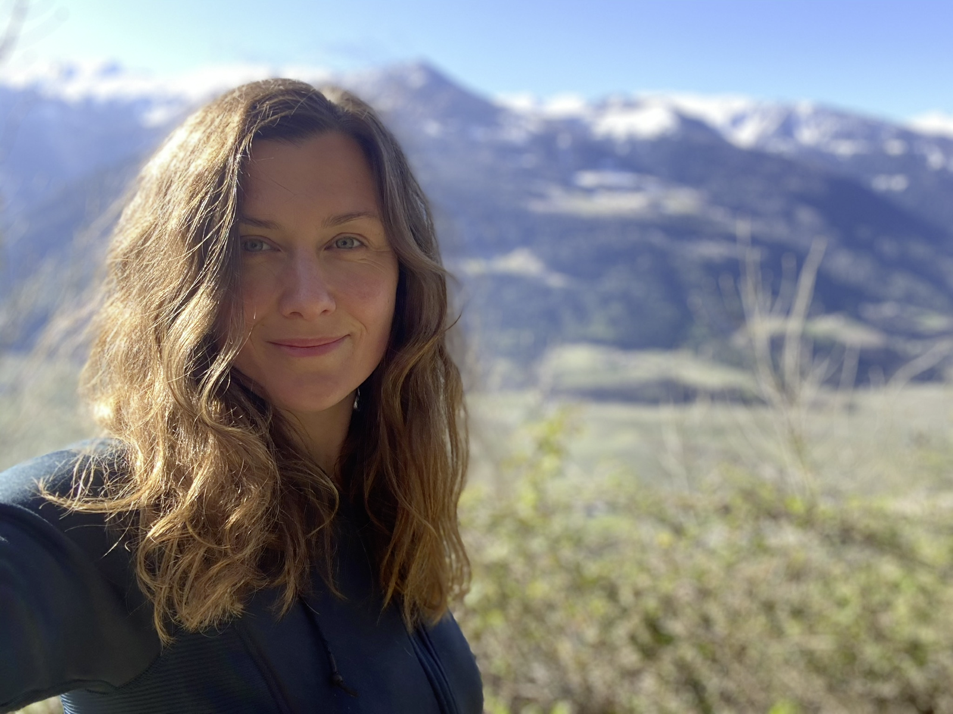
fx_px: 826
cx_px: 476
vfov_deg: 46.8
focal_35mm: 30
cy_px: 357
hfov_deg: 60.0
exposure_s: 1/124
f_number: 2.2
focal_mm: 2.71
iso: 25
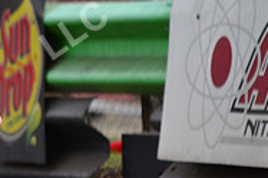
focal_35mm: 814
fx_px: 6046
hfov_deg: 2.5
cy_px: 185
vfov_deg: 1.7
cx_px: -139
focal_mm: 175
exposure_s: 1/2000
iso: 1000
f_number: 5.6
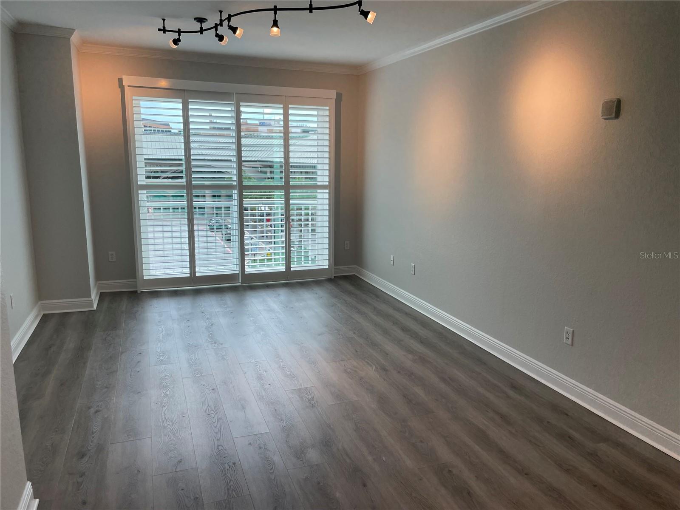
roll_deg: -1.1
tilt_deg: -9.5
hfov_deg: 67.3
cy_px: 255
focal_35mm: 26
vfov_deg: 53.1
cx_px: 340
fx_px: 511
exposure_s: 1/120
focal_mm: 4.2
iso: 32
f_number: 1.6
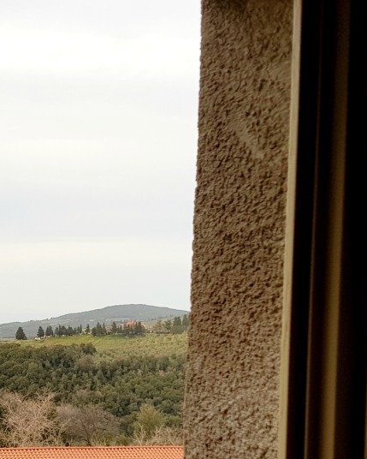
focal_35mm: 71
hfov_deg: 21.2
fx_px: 964
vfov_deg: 26.0
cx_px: 47
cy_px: 400
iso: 40
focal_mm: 4.2
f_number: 1.7
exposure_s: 1/163
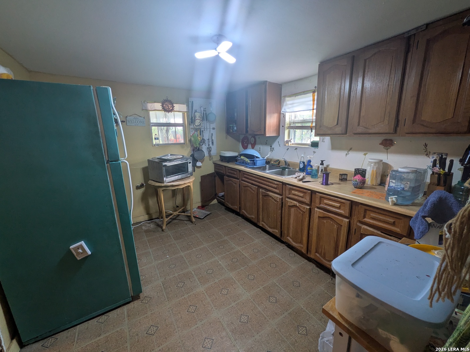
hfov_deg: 102.1
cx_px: 235
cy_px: 176
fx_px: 190
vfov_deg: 85.7
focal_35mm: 14
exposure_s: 1/40
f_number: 2.2
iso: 82
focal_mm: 1.83
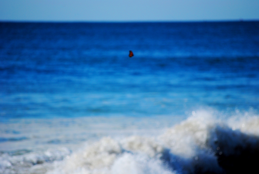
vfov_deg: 4.6
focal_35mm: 300
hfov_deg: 6.9
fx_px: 2161
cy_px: 87
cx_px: 130
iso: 200
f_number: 5.6
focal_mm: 200
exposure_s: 1/2000
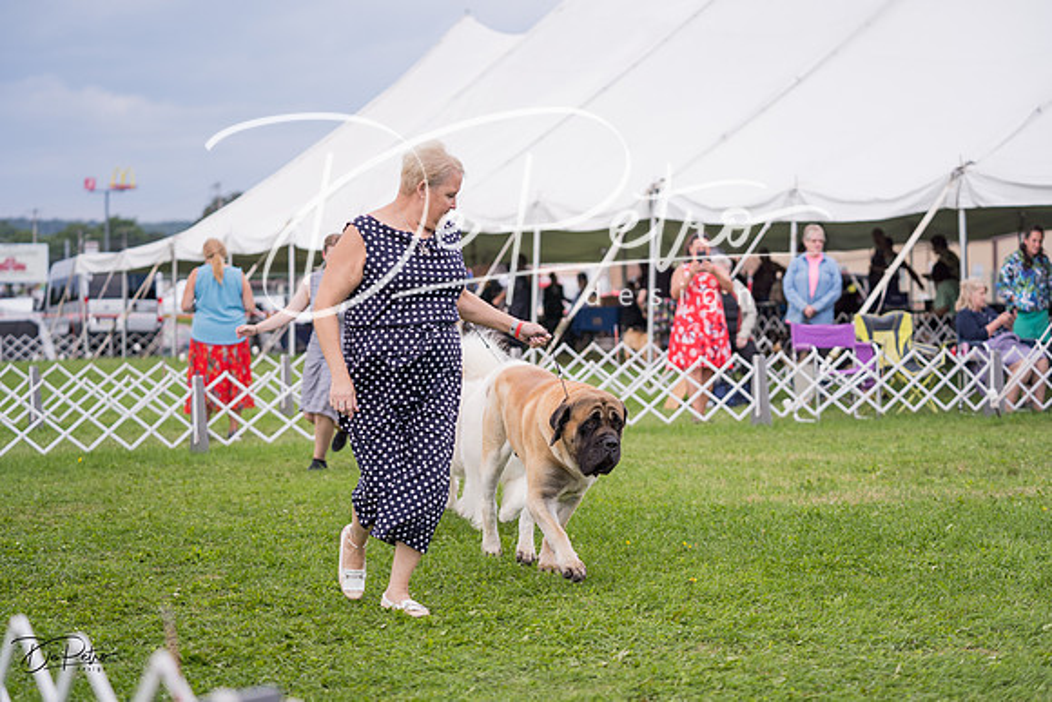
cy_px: 351
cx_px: 526
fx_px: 2367
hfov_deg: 25.1
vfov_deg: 16.9
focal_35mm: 81
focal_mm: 81
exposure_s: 1/1000
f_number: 2.8
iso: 100
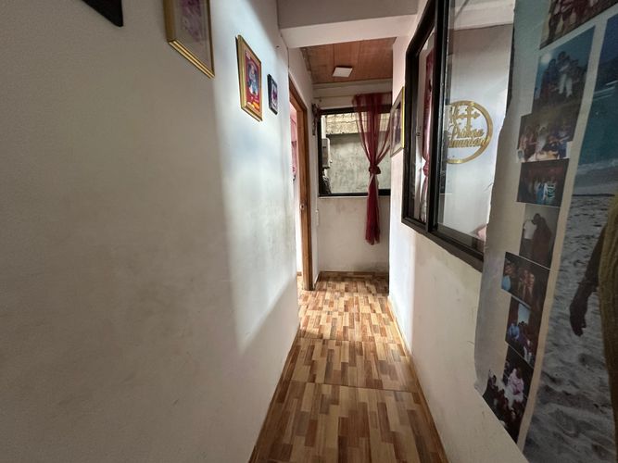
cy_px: 232
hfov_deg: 102.1
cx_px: 309
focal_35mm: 14
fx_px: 250
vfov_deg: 85.7
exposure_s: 1/61
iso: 320
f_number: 2.2
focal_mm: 2.22
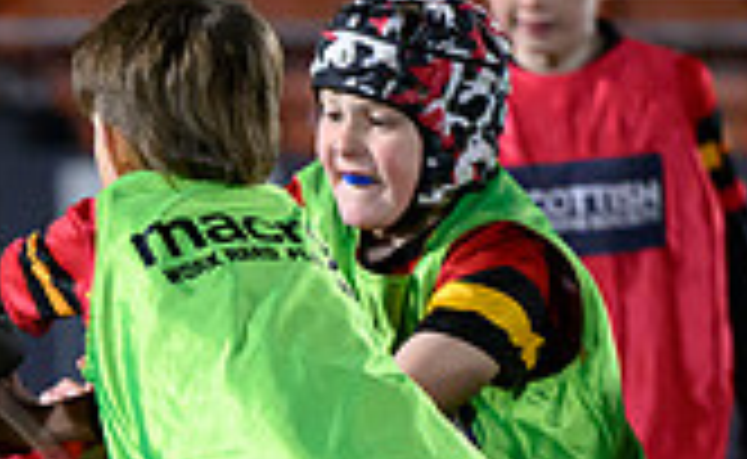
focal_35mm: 960
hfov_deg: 2.2
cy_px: 1091
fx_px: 19452
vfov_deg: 1.3
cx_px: 130
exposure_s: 1/1600
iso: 6400
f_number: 3.2
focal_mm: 200
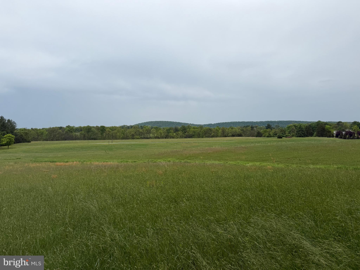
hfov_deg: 71.6
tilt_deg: +1.2
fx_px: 250
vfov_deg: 56.8
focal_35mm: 24
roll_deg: -2.4
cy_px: 135
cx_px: 180
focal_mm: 6.76
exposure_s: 1/2703
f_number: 1.78
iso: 80
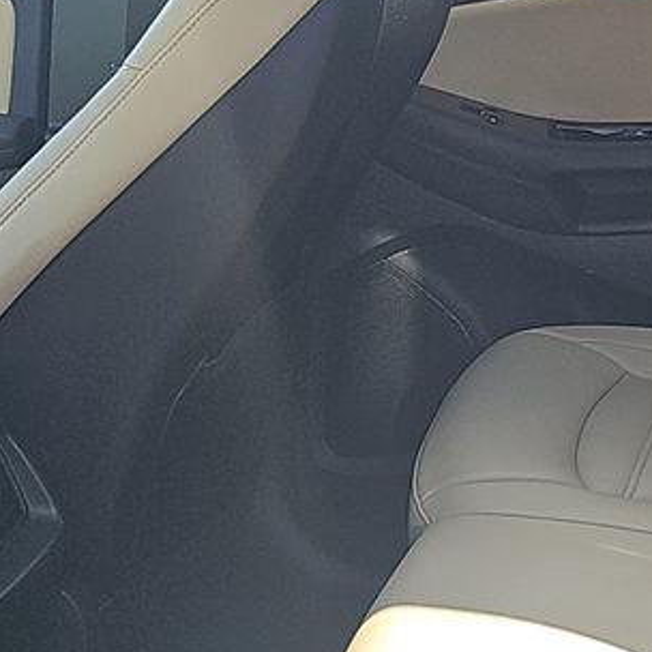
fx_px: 2280
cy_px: 540
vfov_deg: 16.1
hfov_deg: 15.7
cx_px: 785
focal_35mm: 107
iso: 64
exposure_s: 1/59
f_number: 1.7
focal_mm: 6.3
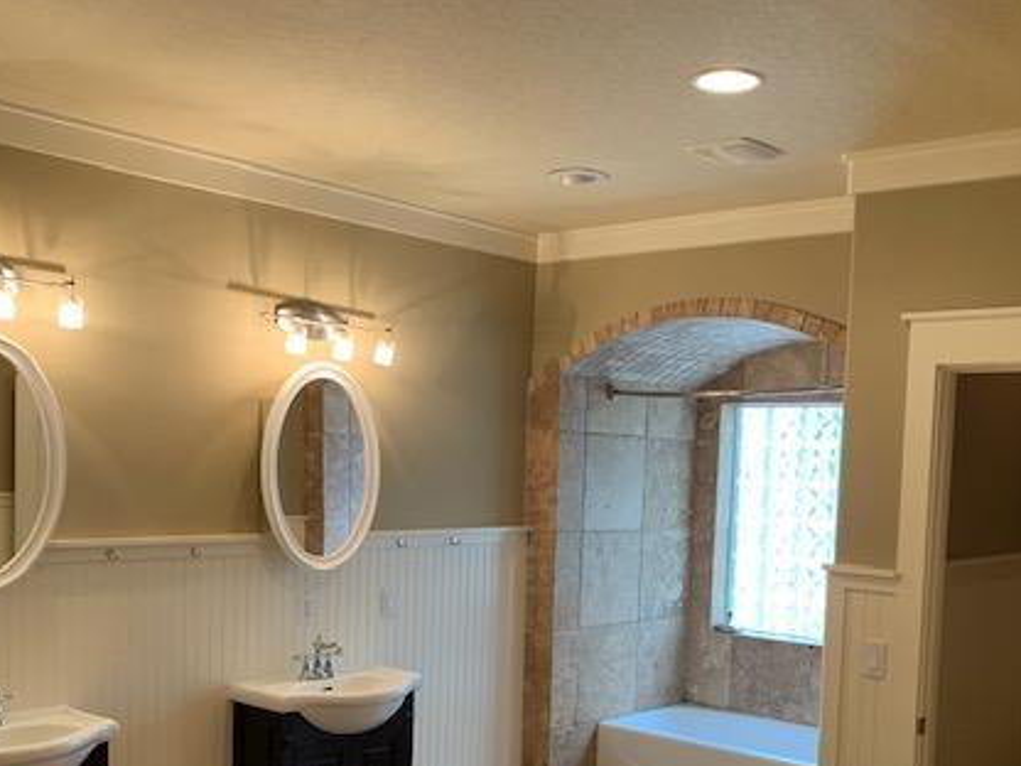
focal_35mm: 40
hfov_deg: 46.6
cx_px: 599
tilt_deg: -4.0
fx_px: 1180
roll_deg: -1.8
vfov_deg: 35.2
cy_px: 567
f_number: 1.8
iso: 80
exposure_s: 1/60
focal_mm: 4.25
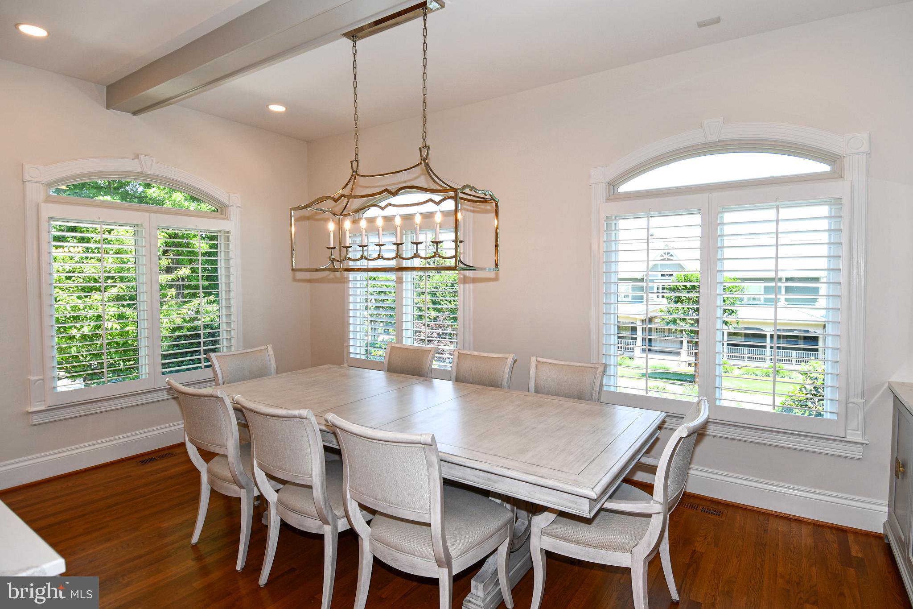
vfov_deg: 67.4
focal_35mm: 18
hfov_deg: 90.0
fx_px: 456
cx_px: 456
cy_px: 304
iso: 200
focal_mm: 12
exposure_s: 1/125
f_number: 5.6
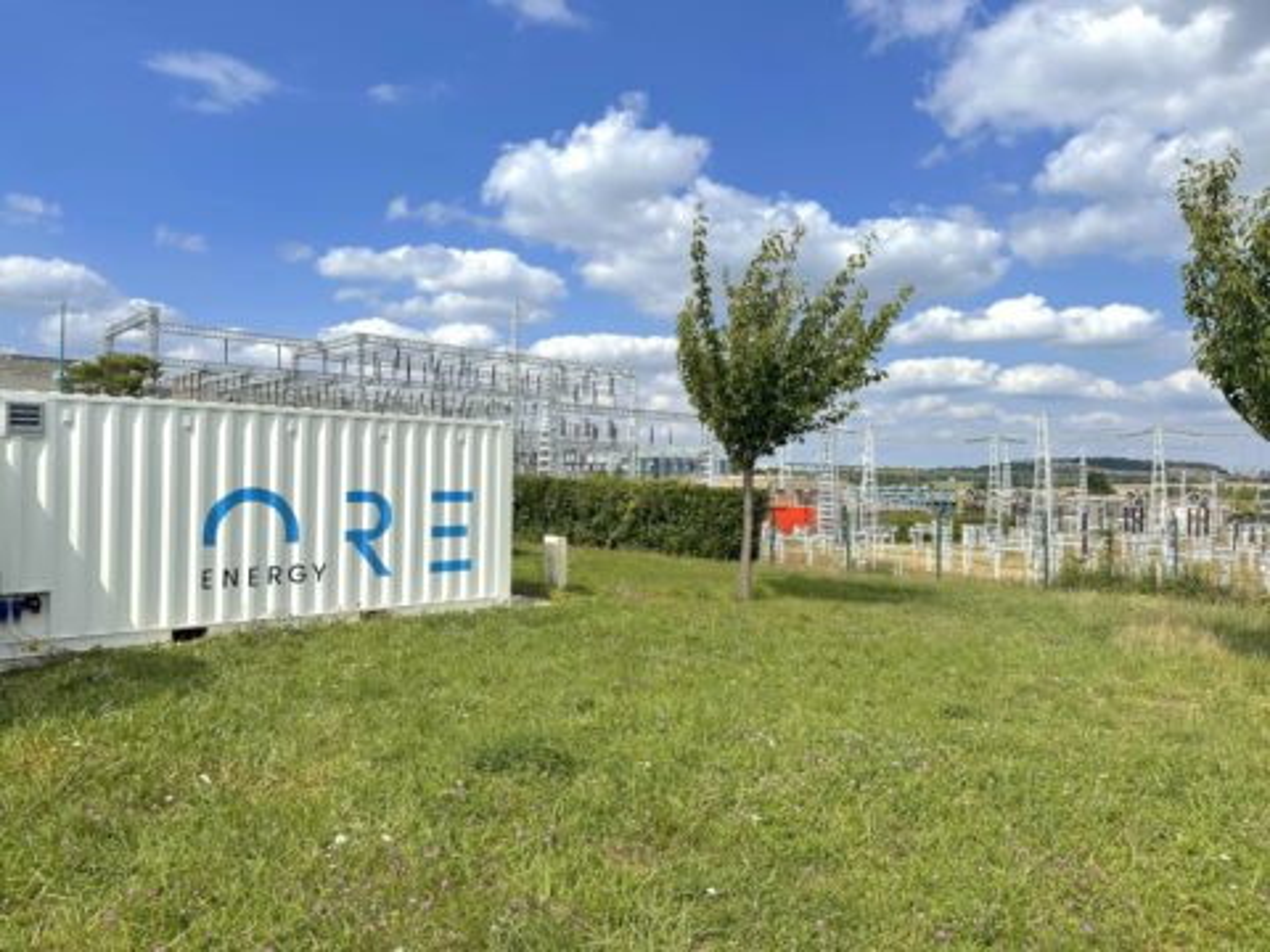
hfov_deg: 71.6
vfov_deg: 56.8
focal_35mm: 24
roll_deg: -0.6
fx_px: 881
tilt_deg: +0.0
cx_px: 635
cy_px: 476
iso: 80
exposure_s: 1/7576
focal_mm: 6.86
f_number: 1.78
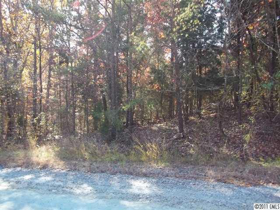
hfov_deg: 56.8
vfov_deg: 44.2
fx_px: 259
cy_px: 105
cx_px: 140
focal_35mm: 32
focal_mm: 5.7
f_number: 2.9
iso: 80
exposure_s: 1/80
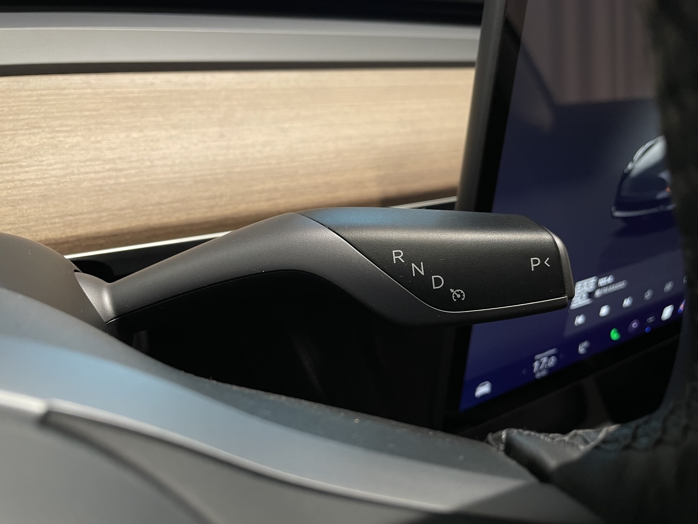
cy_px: 262
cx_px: 349
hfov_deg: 67.3
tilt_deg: -38.6
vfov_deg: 53.1
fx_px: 524
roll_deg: -14.6
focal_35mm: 26
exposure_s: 1/51
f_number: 1.6
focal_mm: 4.2
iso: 160
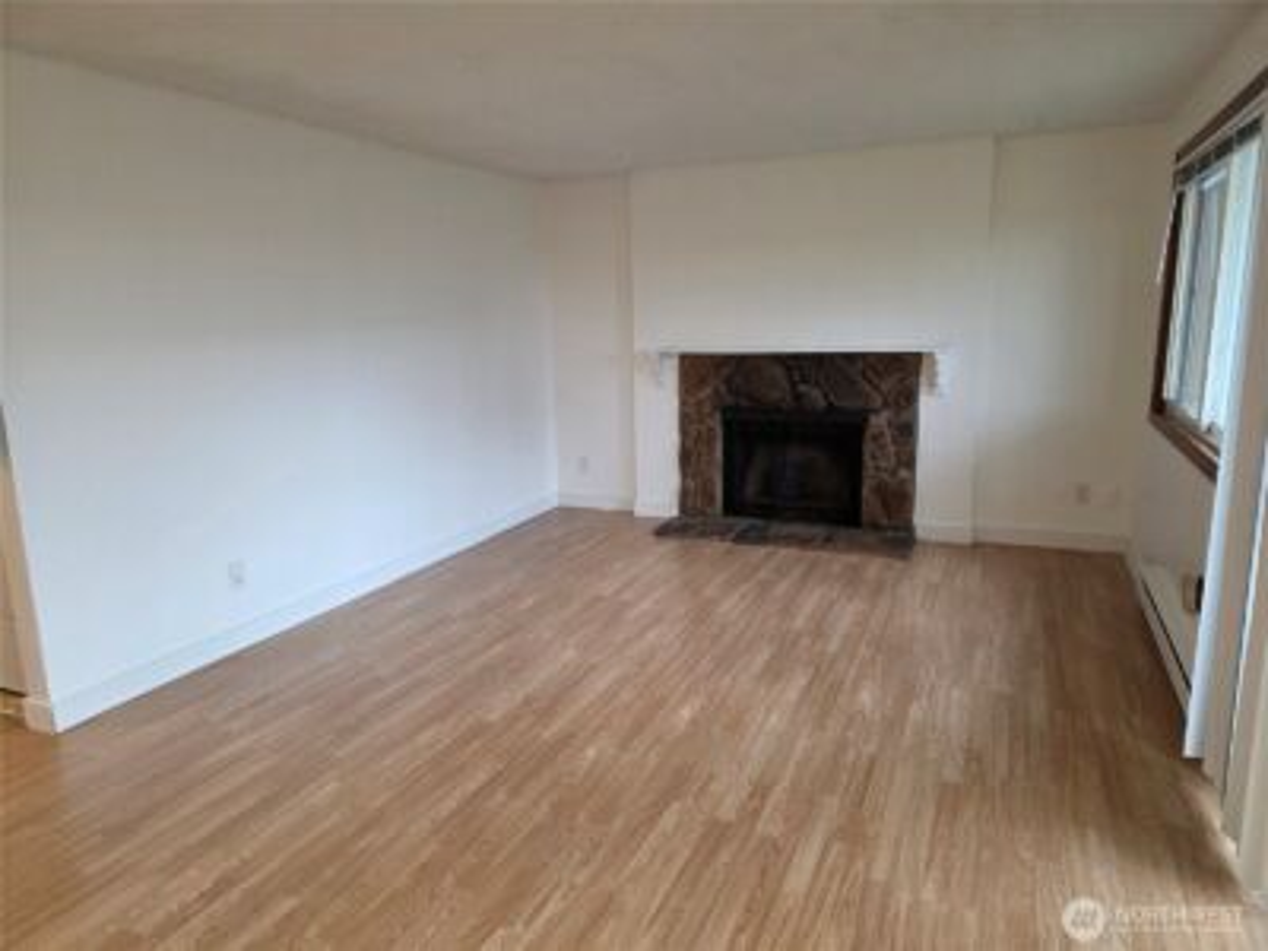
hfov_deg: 73.9
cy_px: 476
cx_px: 634
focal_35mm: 23
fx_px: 843
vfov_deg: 58.9
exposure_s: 1/120
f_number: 1.7
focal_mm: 6.3
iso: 250
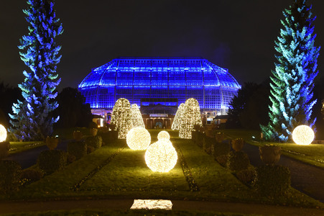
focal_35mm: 45
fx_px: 405
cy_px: 108
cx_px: 162
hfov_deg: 43.6
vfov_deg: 29.8
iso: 3200
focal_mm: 45
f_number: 5.6
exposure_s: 1/10
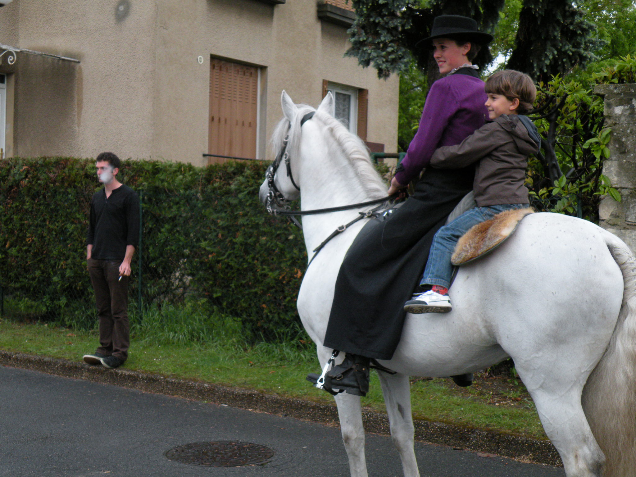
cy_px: 238
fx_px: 1029
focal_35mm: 56
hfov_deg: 34.3
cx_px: 318
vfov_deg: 26.1
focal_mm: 9.8
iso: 200
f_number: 3.5
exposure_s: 1/27
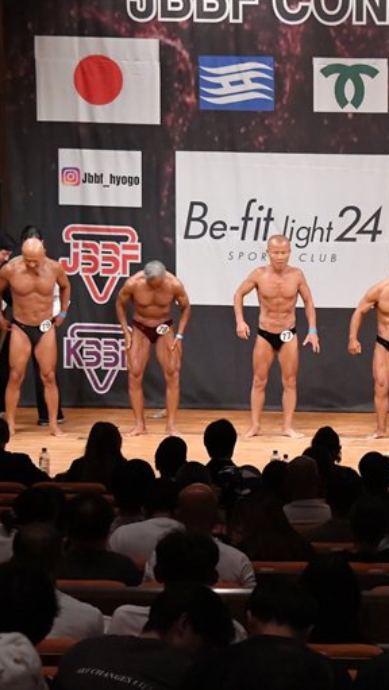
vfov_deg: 14.0
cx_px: 387
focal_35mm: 154
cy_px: 344
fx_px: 2820
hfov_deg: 7.9
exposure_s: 1/400
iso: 9000
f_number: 5.6
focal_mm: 65
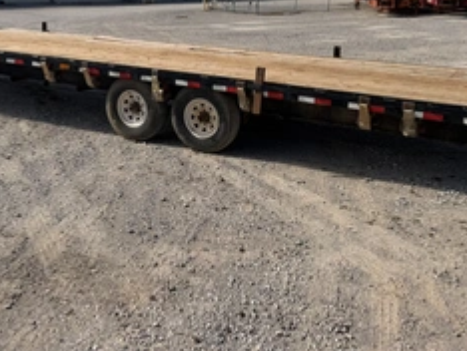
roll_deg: -0.5
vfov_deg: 34.2
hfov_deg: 45.5
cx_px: 188
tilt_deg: -9.2
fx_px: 554
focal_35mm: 41
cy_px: 72
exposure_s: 1/6173
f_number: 1.78
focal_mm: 6.76
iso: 80
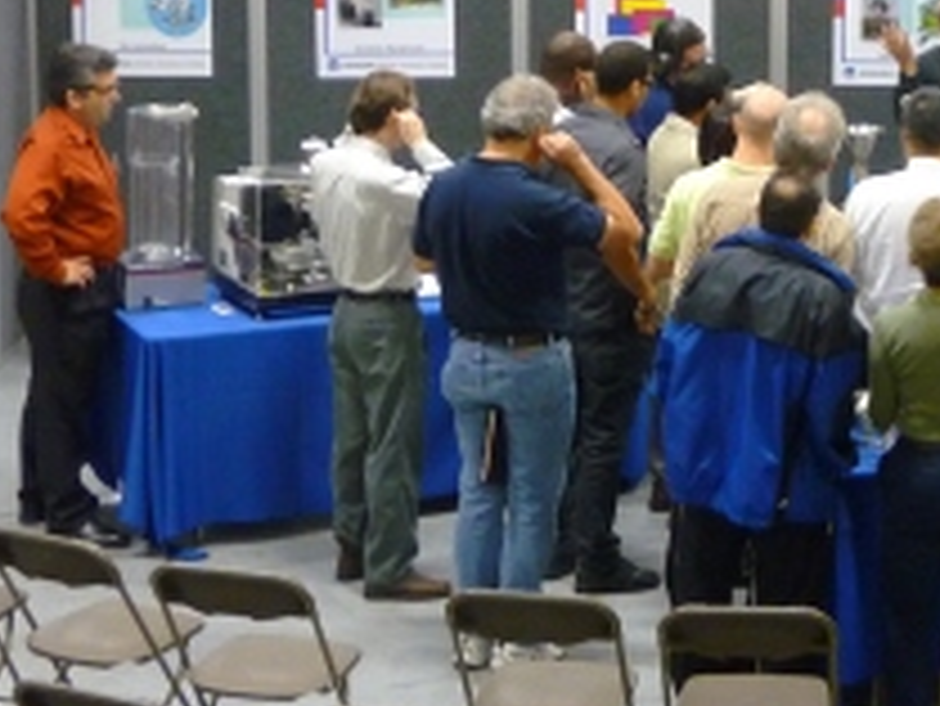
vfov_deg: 14.2
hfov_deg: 18.6
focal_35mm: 103
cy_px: 9
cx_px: 909
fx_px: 2799
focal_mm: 8
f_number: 4.2
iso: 400
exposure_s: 1/10
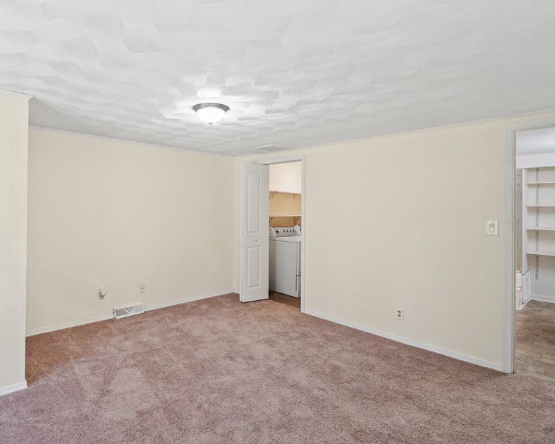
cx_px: 208
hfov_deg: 81.7
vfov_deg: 70.8
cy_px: 211
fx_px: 312
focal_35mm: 19
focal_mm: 16
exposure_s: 1/20
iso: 320
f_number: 4.5
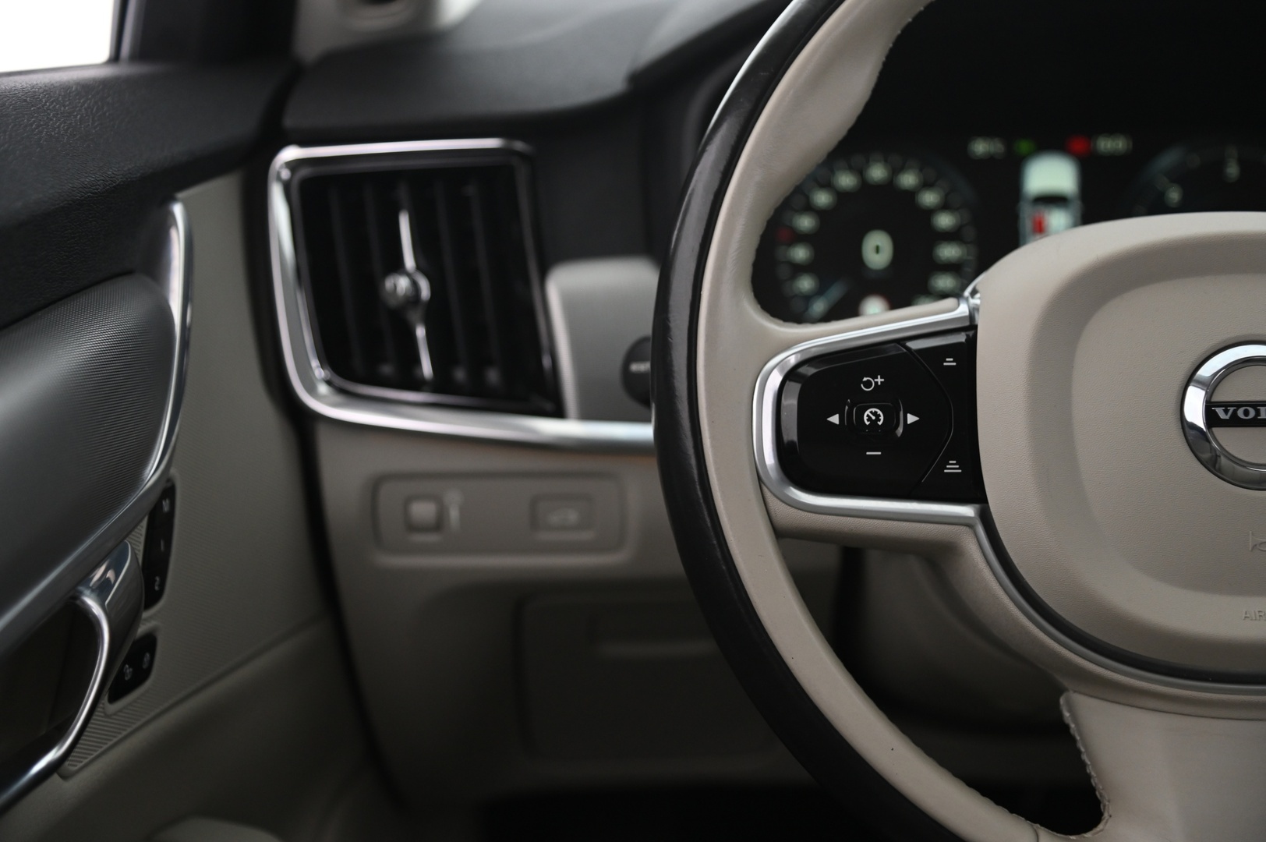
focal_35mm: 55
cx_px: 633
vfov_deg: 24.6
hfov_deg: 36.3
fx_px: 1933
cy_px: 421
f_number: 4
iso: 2000
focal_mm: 55
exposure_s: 1/25
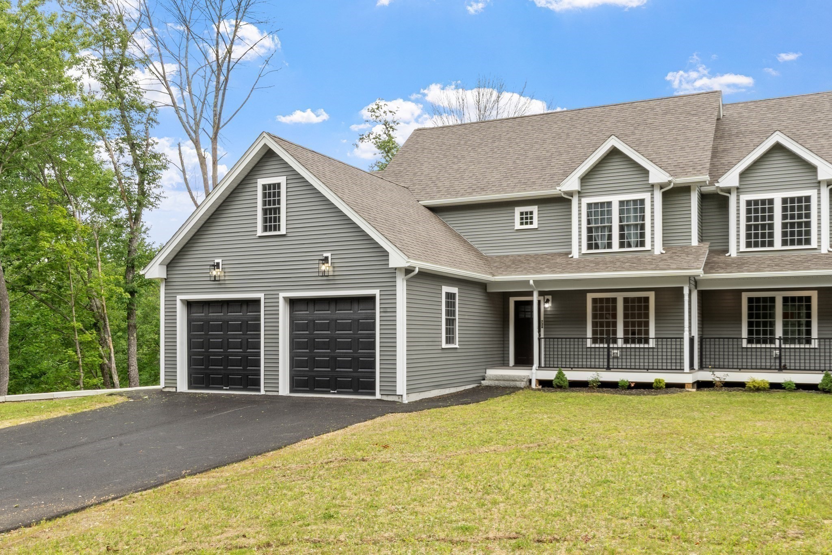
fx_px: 763
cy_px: 278
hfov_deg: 57.2
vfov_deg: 40.0
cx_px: 416
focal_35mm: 33
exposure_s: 1/4
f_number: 20
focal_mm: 22
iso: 100
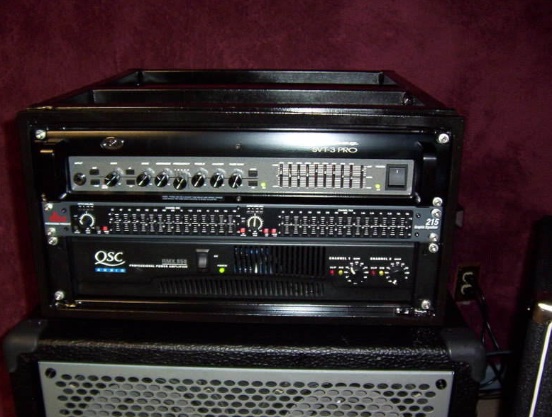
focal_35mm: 37
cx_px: 270
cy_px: 213
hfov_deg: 50.0
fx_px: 592
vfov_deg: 38.8
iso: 140
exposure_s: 1/30
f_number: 2.76
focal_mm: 5.54
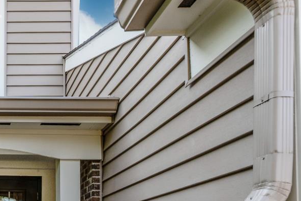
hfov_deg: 38.2
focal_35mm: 38
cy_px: 180
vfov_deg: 33.3
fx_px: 318
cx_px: -57
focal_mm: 15
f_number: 8
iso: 250
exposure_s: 1/100
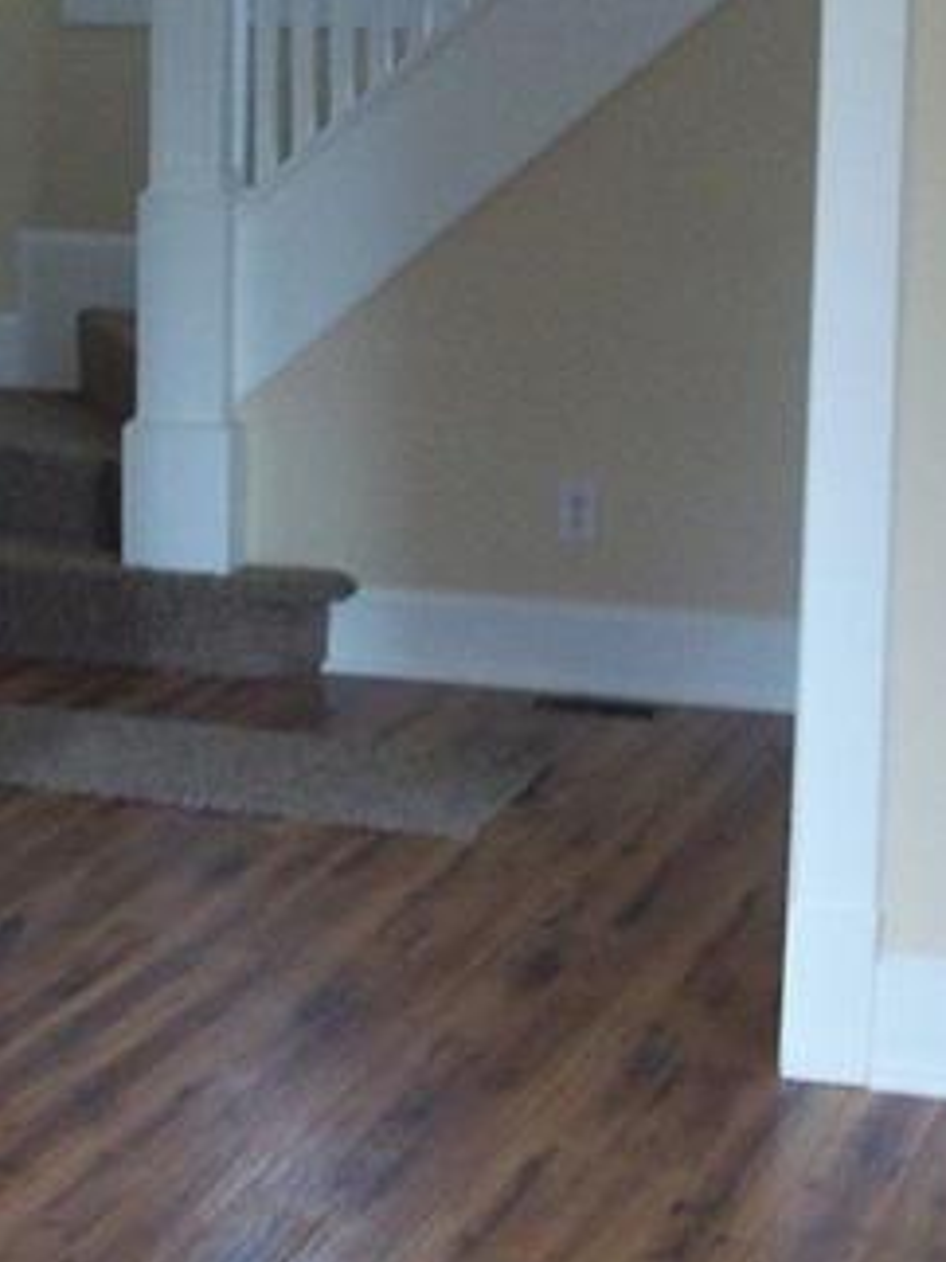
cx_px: 184
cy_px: 652
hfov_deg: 16.6
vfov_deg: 22.3
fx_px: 3209
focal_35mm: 88
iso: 218
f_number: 2.8
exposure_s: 1/45
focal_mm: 6.2
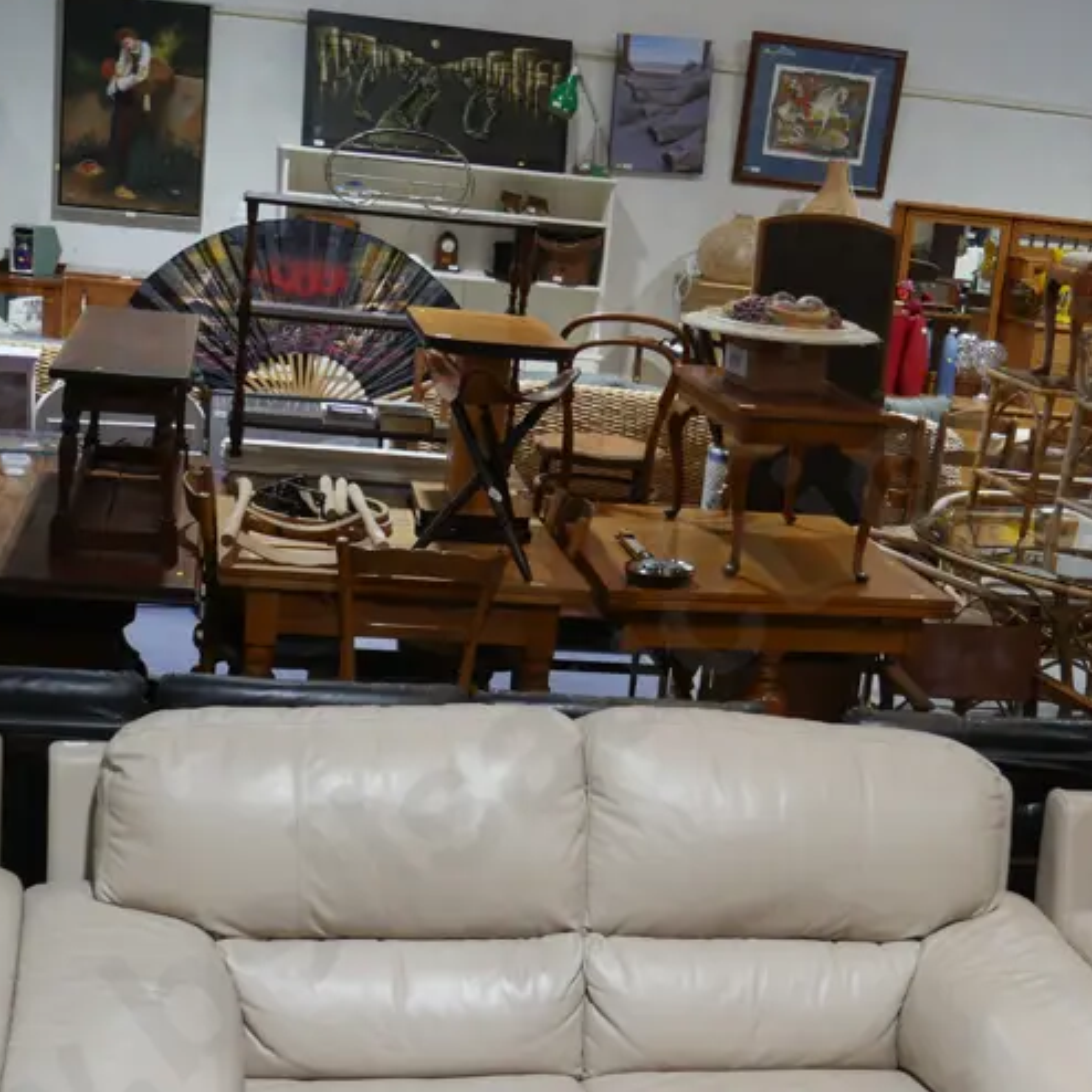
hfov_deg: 31.0
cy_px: 678
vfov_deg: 31.0
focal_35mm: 55
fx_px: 1963
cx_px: 637
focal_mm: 15
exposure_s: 1/60
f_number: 3.6
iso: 250
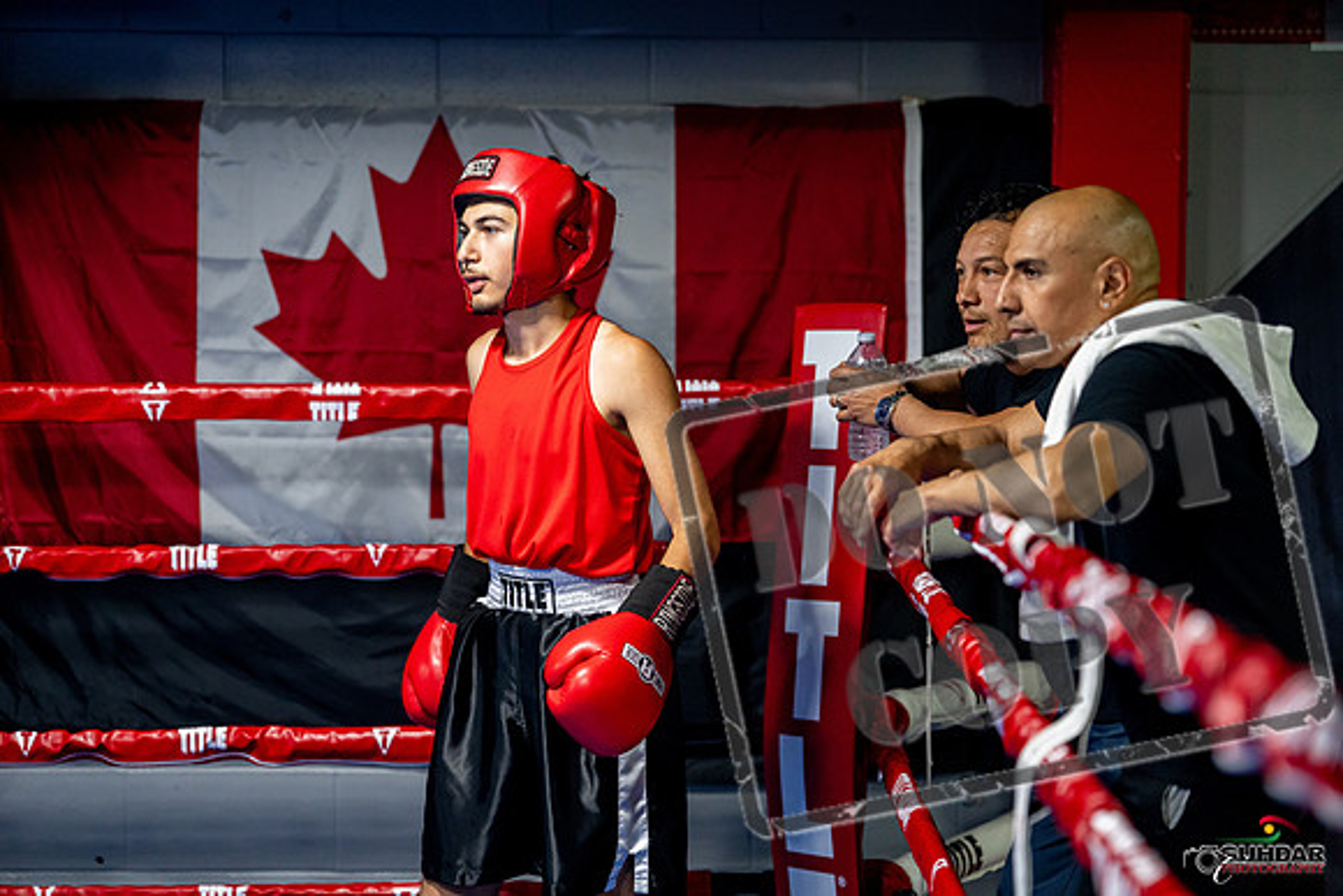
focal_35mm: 76
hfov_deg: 26.6
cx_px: 672
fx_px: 2836
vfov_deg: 18.0
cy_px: 448
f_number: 2
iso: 4000
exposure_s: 1/800
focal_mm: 76
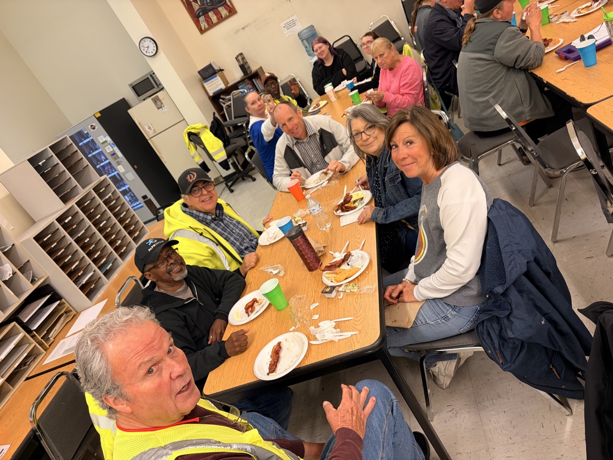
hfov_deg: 67.3
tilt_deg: -21.8
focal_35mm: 26
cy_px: 230
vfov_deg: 53.1
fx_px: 460
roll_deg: +31.2
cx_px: 306
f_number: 1.6
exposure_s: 1/60
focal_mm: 5.96
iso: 125
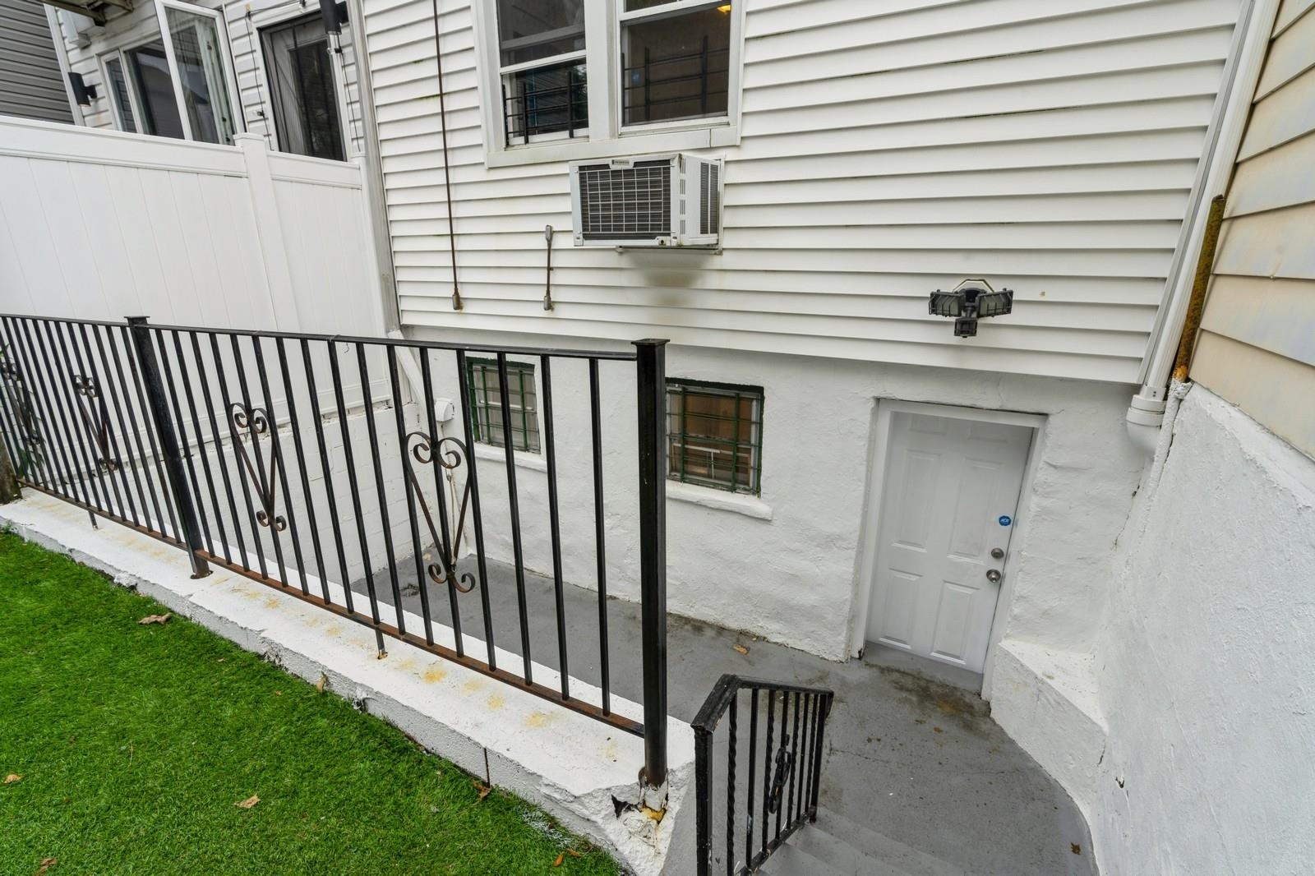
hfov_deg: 96.7
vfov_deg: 73.7
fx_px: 584
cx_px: 658
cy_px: 438
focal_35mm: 16
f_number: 11
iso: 100
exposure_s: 1/20
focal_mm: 16
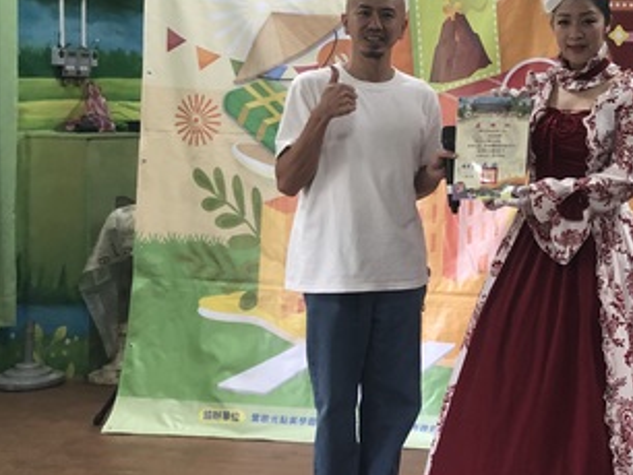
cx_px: 625
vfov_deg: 22.8
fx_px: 1171
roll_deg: +0.2
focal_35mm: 64
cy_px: 144
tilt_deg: -1.1
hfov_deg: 28.5
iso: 32
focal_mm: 4
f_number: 1.8
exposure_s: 1/30
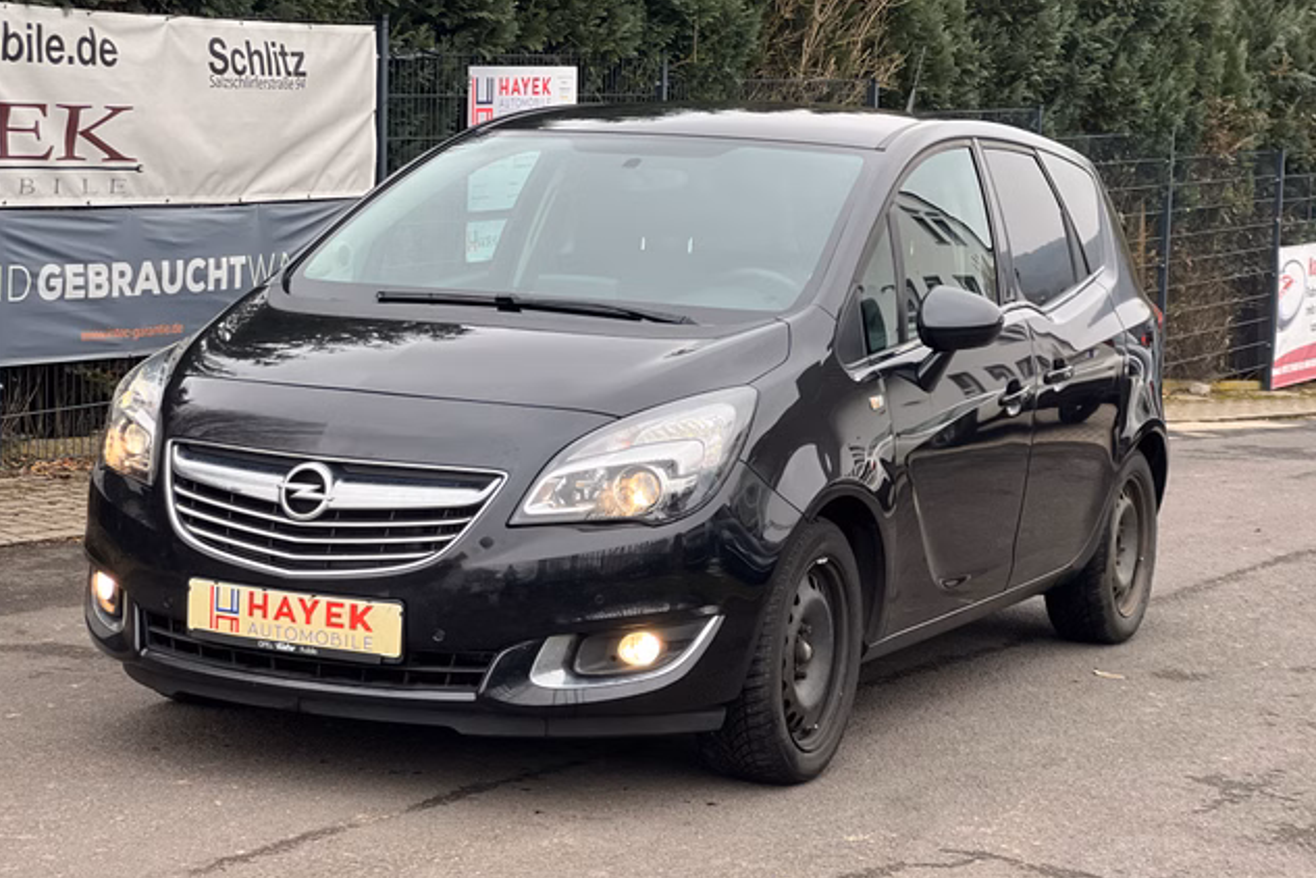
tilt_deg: -6.1
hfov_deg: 25.1
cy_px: 437
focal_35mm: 81
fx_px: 2961
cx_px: 655
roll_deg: -0.6
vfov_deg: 16.9
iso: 80
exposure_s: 1/121
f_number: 2.8
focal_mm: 9
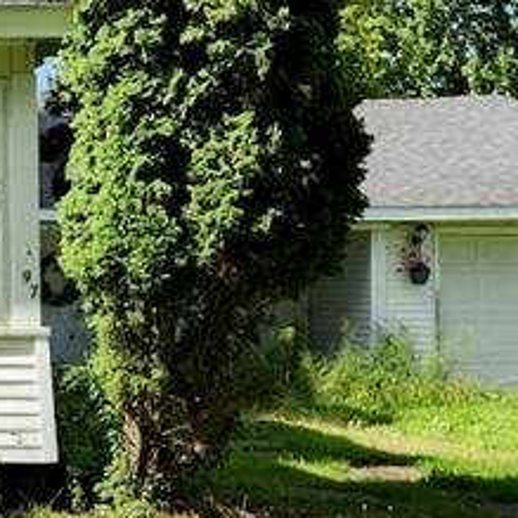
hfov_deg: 16.3
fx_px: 1608
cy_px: 298
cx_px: -315
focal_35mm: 95
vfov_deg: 18.3
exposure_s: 1/854
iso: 20
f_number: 1.8
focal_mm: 5.4
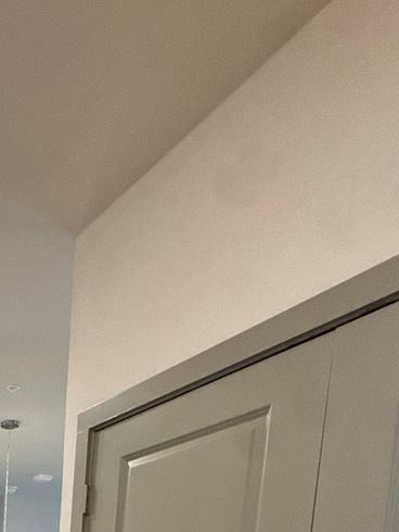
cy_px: 705
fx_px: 599
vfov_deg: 33.5
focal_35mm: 39
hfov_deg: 30.2
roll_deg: -1.7
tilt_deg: -7.6
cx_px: -104
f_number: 2.2
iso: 250
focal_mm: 2.22
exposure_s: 1/120
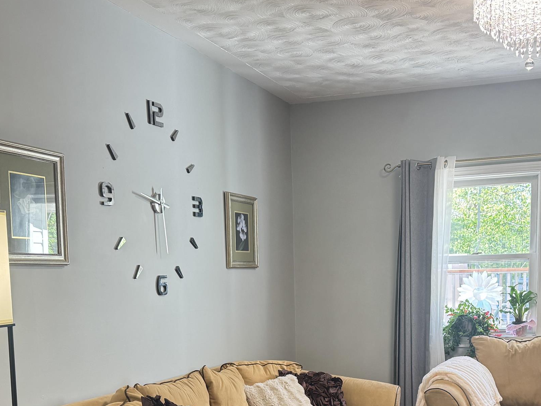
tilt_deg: -5.7
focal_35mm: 46
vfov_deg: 30.4
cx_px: 312
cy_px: 350
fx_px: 719
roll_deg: +2.0
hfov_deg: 41.1
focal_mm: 6.76
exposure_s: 1/60
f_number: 1.78
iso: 160
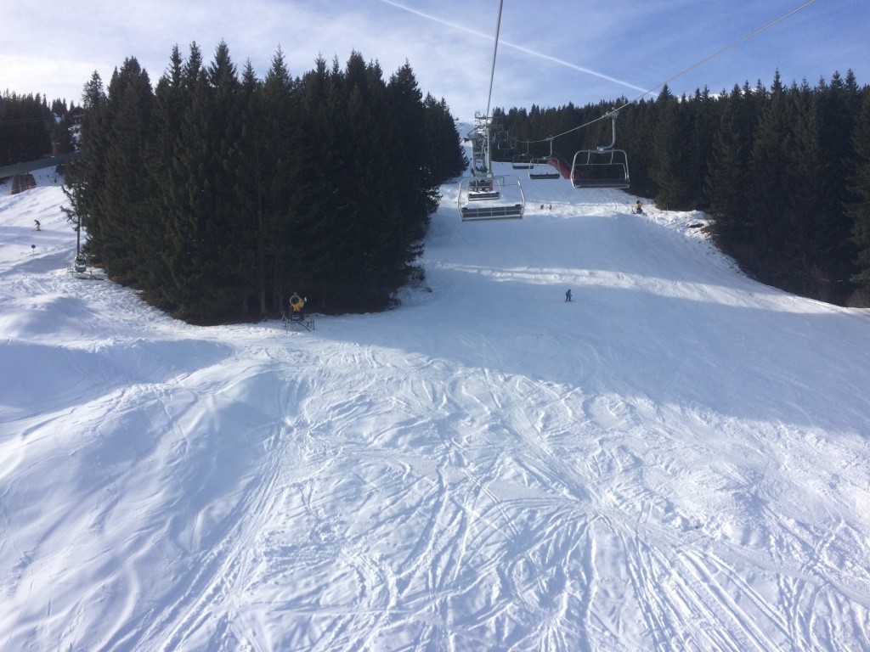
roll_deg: +1.2
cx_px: 435
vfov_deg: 48.2
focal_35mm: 29
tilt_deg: -0.5
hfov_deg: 61.7
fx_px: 729
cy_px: 326
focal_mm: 4.15
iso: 32
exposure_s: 1/2053
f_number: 2.2
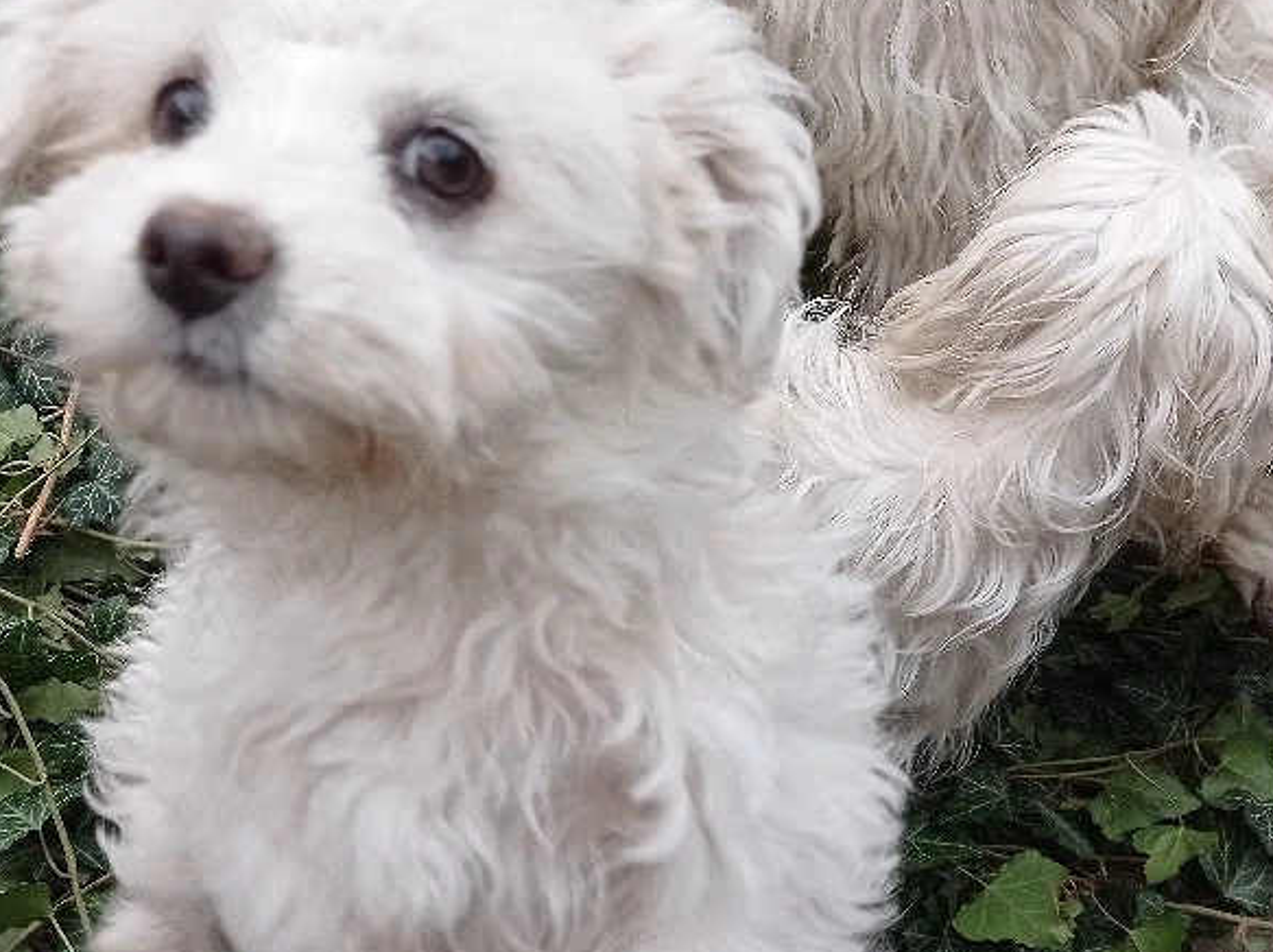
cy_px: 561
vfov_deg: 30.2
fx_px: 1763
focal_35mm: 48
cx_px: 474
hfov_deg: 39.4
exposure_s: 1/270
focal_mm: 4.74
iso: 103
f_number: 1.79
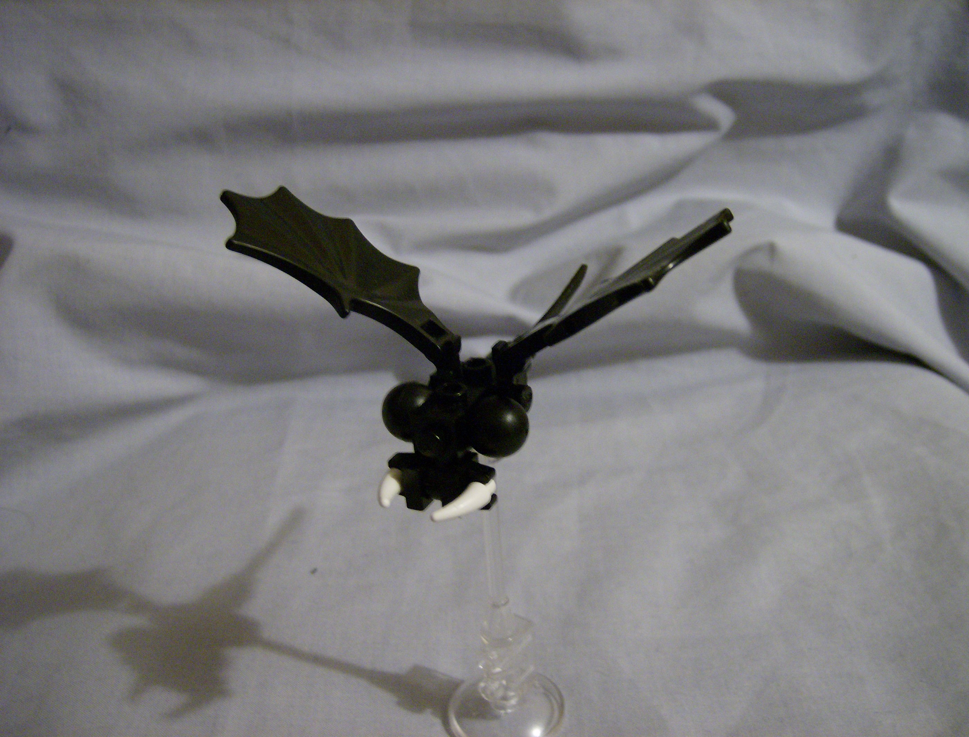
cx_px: 484
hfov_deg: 51.1
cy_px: 368
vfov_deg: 40.0
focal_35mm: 36
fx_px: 1013
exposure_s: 1/11.2
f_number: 2.8
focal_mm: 6
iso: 200
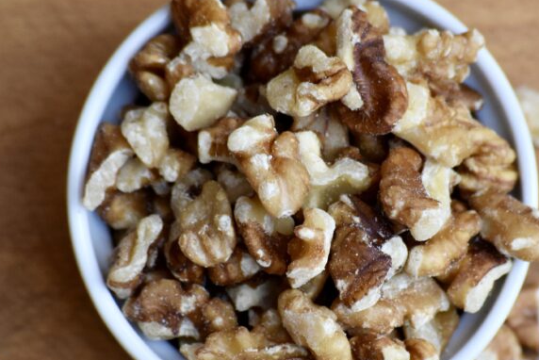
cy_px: 221
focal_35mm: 349
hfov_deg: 5.9
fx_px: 5228
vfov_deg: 3.9
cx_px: 317
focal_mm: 130
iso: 1000
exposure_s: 1/250
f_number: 4.8
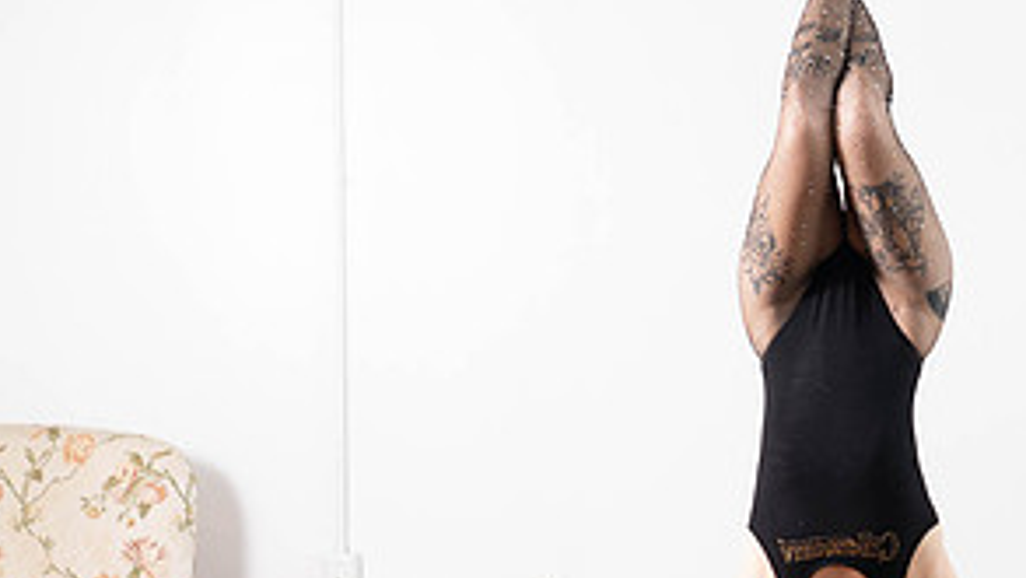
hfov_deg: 14.7
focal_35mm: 145
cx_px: 900
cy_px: 412
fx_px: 3946
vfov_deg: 8.4
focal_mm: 70
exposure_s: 1/160
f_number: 2.8
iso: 320
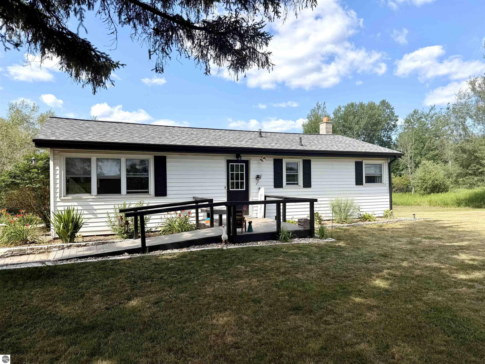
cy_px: 182
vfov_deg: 56.8
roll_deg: +1.0
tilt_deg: +0.4
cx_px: 242
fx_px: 336
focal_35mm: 24
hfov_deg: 71.6
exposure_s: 1/3425
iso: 80
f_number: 1.78
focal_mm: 6.76
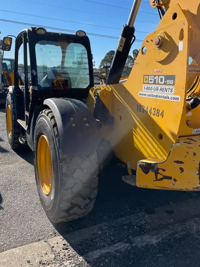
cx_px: 102
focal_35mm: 33
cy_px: 113
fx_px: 254
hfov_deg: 42.9
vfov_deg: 55.1
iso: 32
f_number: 1.6
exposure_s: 1/2882
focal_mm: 4.2
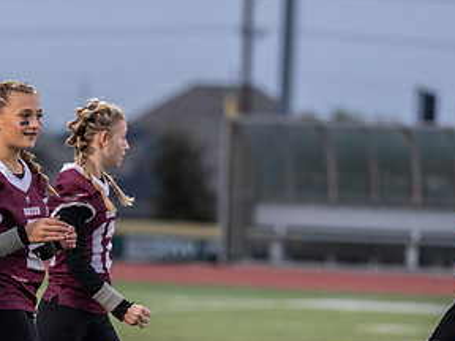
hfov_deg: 5.8
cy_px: 248
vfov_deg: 4.3
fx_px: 4495
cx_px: 71
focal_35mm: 342
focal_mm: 157
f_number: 2.8
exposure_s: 1/1000
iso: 1600
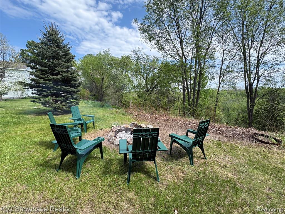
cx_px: 142
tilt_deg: -5.3
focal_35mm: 14
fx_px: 115
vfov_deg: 85.7
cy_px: 107
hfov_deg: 102.1
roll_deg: -1.3
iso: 40
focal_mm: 2.22
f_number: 2.2
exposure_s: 1/518
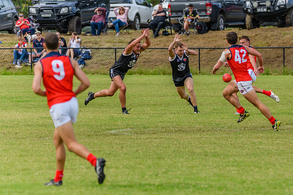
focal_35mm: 491
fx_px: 3996
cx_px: 216
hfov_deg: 4.2
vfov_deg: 2.8
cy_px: 81
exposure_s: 1/2000
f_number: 5.6
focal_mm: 320
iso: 900
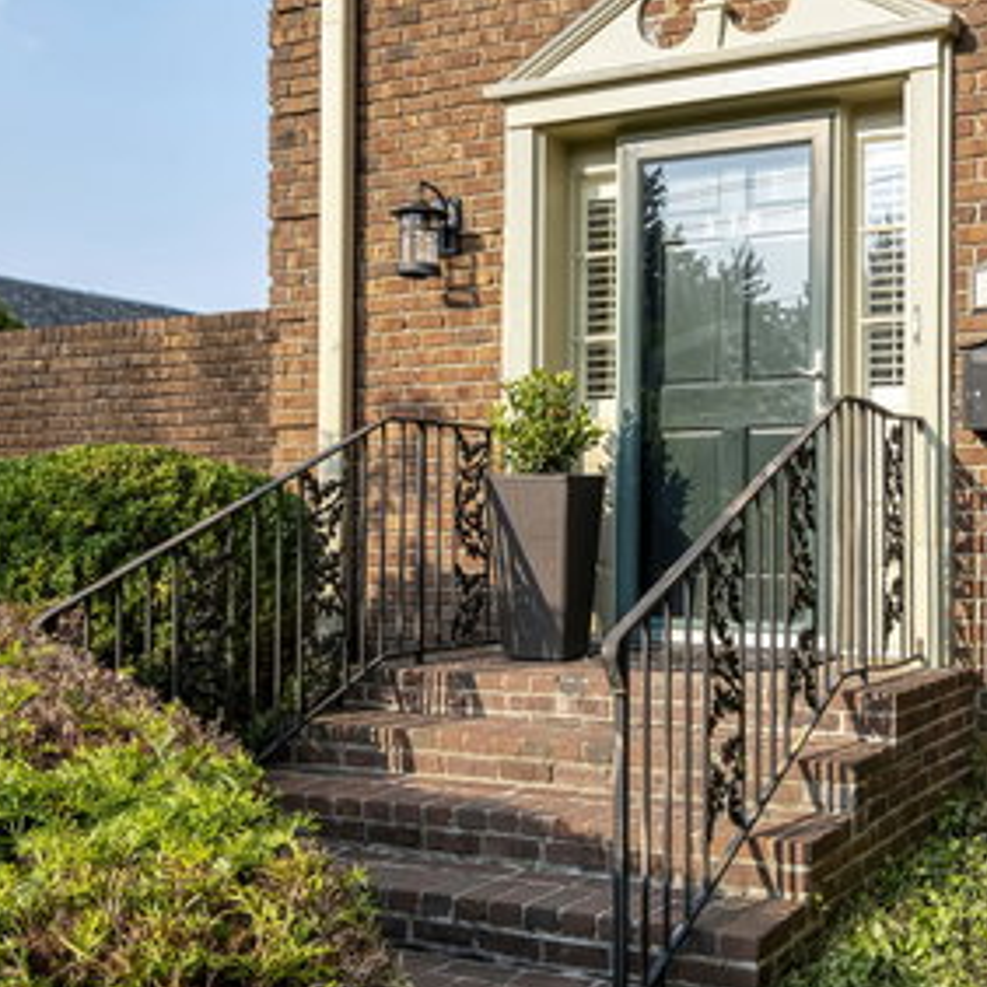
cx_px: 756
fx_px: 1258
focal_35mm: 39
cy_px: 500
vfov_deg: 42.8
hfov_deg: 41.4
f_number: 8
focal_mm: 18.2
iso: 320
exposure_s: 1/450
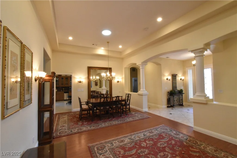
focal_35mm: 15
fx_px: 99
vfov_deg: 77.3
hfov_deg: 100.4
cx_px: 118
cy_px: 79
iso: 4000
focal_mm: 10
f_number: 22
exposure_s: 1/15
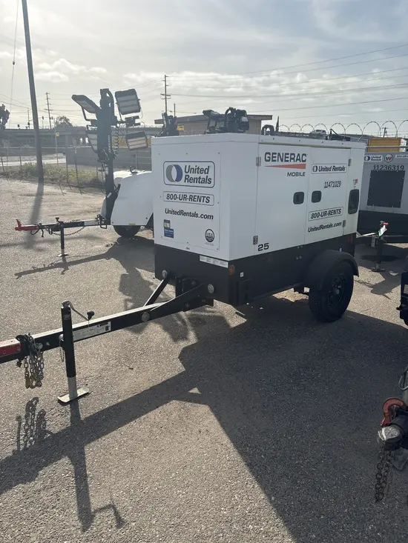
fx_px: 408
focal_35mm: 26
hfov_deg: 53.1
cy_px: 272
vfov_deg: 67.3
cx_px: 204
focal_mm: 5.96
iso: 50
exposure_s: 1/6993
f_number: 1.6
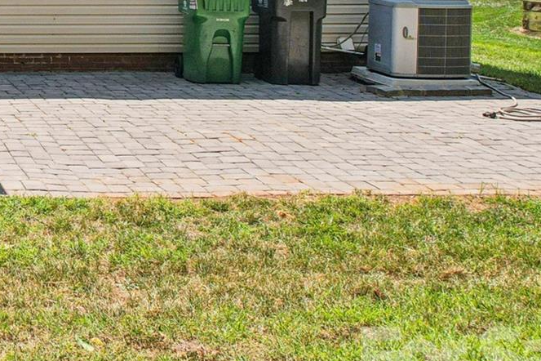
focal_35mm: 68
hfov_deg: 24.6
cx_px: -215
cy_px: -71
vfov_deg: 18.9
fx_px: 1022
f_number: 2.8
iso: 100
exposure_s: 1/200
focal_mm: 8.4
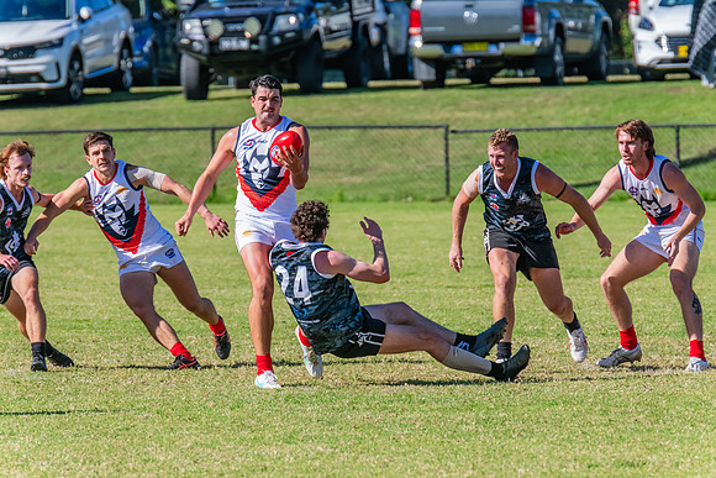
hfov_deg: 3.4
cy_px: 239
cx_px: 358
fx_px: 12045
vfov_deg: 2.3
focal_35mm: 605
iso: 1600
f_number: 11
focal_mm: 600
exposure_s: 1/1600
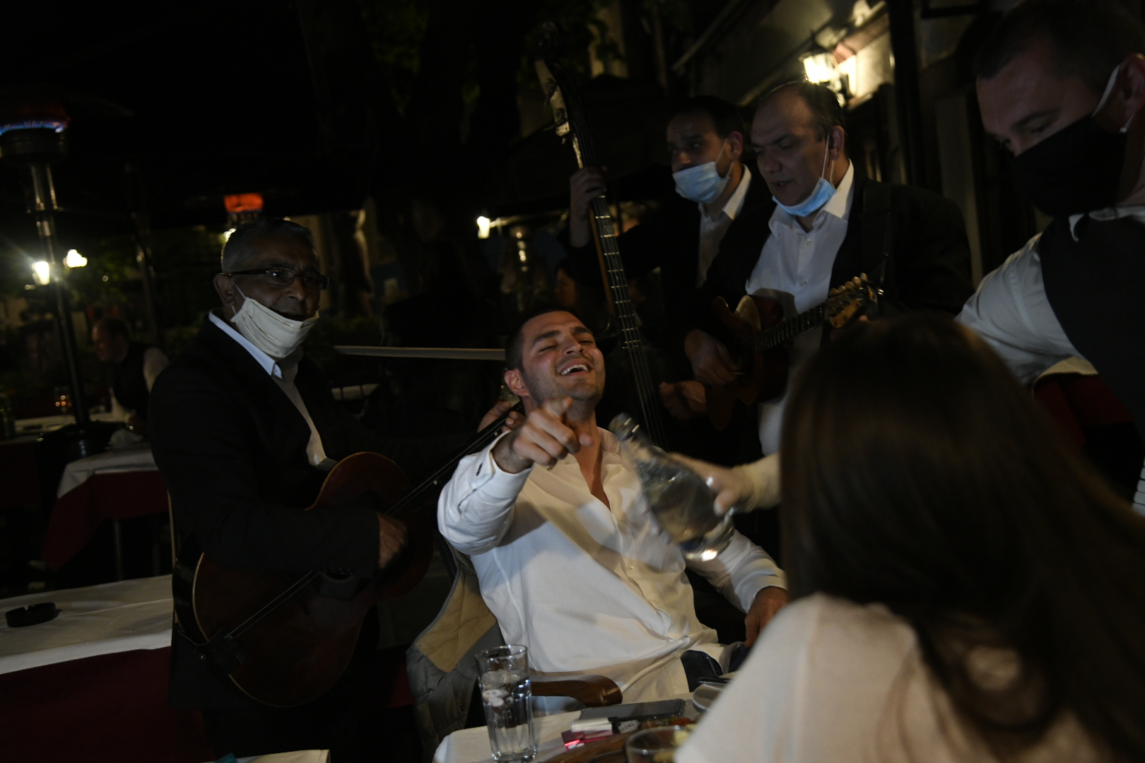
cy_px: 382
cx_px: 572
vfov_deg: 30.5
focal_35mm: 44
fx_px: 1399
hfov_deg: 44.5
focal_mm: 44
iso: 4000
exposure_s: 1/100
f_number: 4
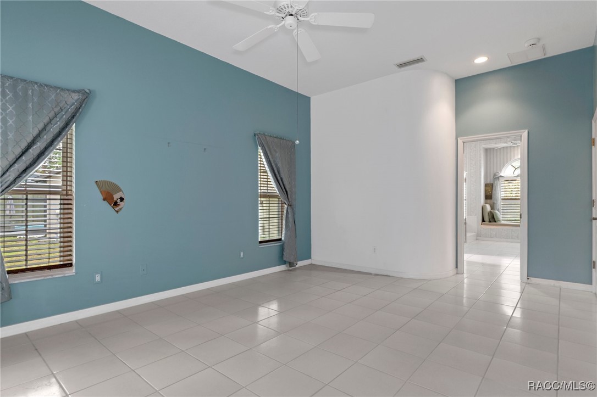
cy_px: 198
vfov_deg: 67.3
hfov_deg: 90.0
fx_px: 298
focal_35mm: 18
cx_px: 298
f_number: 8
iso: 320
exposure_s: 1.6
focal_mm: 12
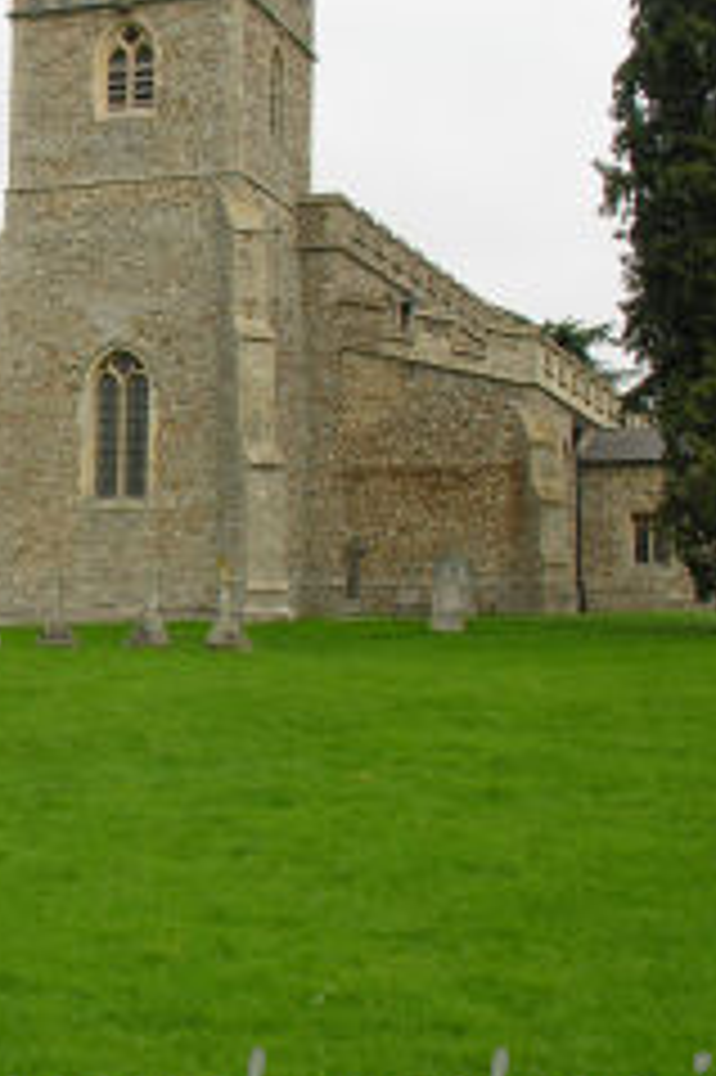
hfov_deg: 18.6
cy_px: 443
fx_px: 2091
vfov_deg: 28.8
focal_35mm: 70
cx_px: -81
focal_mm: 8.9
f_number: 5
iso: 50
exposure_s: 1/114
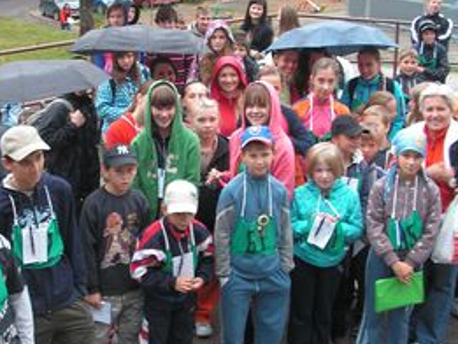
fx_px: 821
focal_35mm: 62
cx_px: 125
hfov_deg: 30.7
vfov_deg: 23.7
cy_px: 158
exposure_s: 1/40
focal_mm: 6
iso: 50
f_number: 3.2
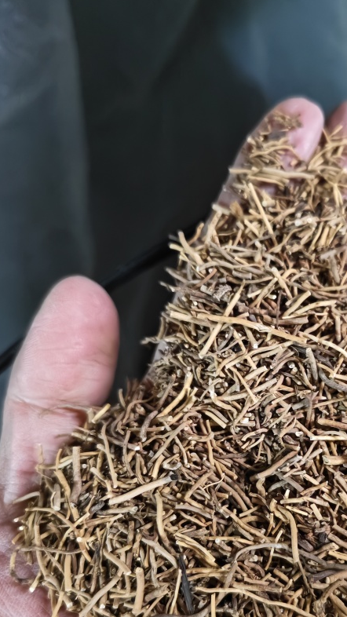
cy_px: 401
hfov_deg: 33.6
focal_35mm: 34
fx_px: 556
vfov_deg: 57.0
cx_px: 280
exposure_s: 1/117
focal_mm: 5.56
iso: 13882
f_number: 1.88
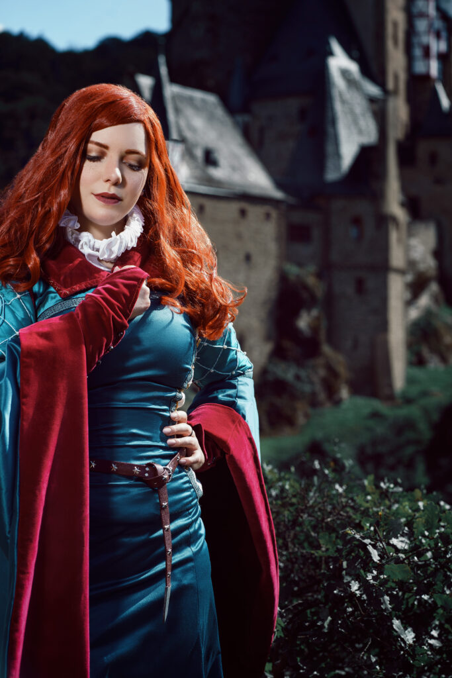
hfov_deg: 16.1
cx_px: 226
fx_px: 1600
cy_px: 339
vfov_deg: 23.9
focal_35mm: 85
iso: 50
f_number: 5.6
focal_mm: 85
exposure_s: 1/160
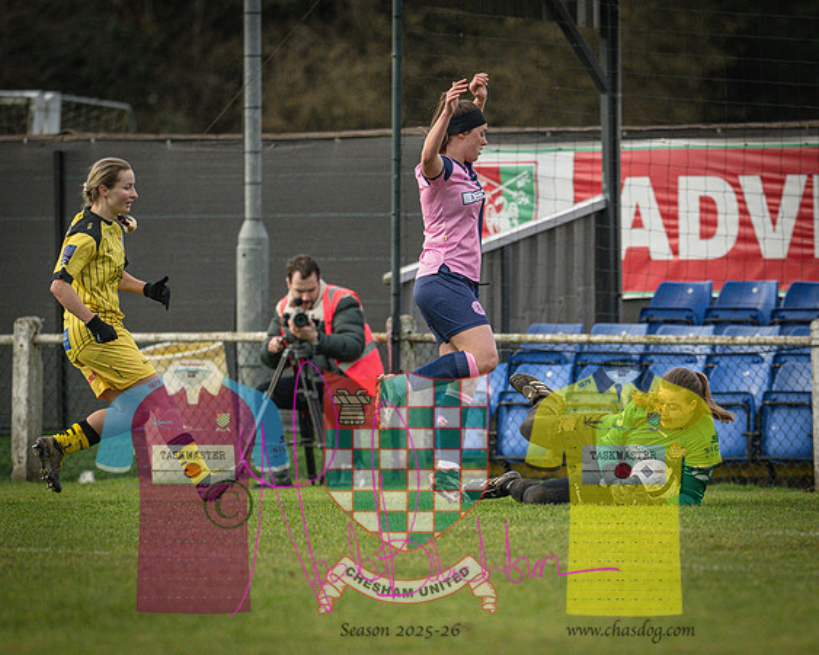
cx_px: 611
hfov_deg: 2.8
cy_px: 467
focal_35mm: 689
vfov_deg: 2.2
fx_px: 16705
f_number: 4.5
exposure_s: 1/3200
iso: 2000
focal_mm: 400
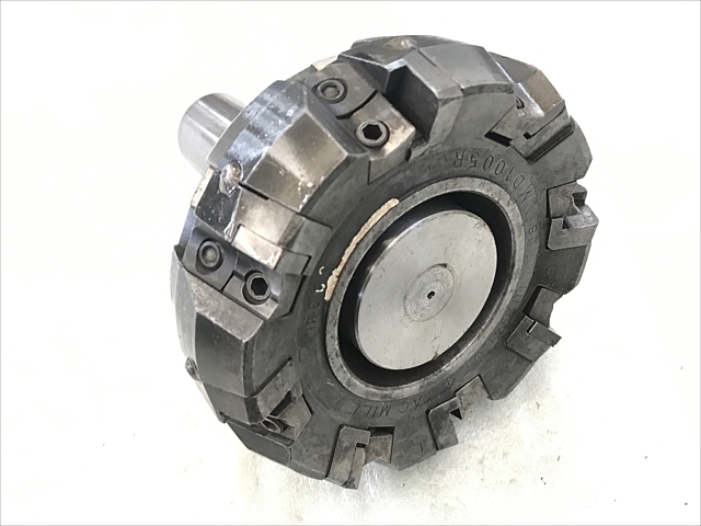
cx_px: 350
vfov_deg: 49.7
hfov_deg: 63.4
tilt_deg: -53.2
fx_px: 567
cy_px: 263
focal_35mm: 28
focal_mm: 3.99
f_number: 1.8
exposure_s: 1/25
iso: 40
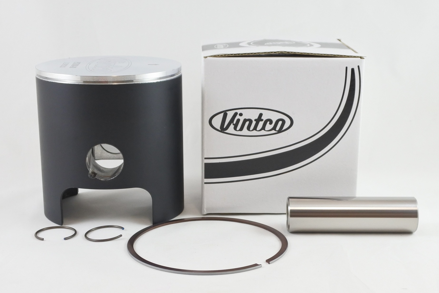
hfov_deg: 45.4
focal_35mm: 43
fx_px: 524
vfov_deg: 31.2
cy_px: 154
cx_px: 211
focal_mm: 14.7
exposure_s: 1/125
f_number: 4.2
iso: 500
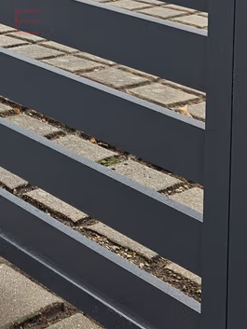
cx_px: -65
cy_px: -117
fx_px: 846
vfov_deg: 19.9
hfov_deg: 15.8
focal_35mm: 89
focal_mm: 5.4
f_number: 1.8
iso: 25
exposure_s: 1/100
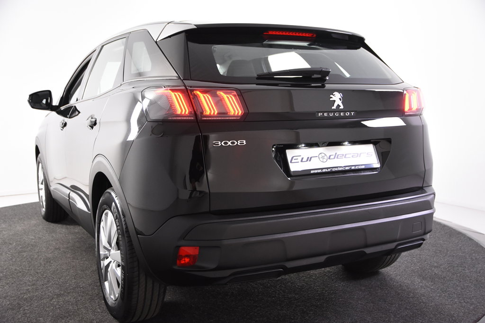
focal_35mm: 39
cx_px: 242
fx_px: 525
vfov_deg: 34.2
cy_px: 162
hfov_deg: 49.5
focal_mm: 26
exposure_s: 1/60
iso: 1600
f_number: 4
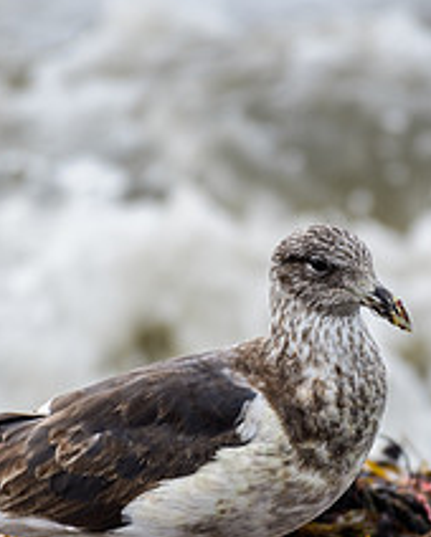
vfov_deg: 1.2
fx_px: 26669
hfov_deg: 0.9
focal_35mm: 1675
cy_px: 435
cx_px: 251
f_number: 5.6
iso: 64
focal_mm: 500
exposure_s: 1/125
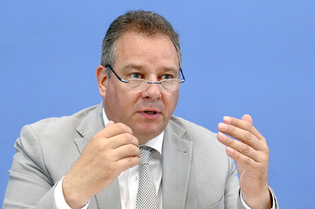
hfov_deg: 15.8
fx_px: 1137
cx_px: 158
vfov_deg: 10.5
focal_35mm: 130
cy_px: 104
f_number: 5
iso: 3200
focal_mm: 130
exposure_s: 1/800
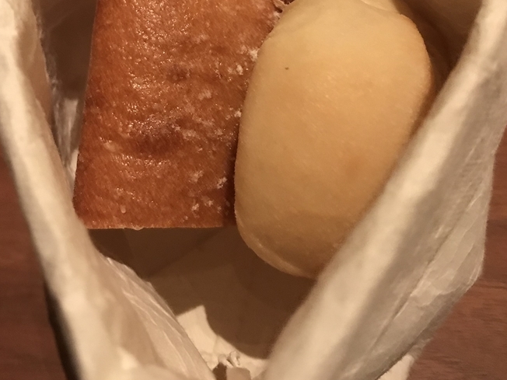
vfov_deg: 32.2
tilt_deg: -53.9
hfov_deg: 42.9
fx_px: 644
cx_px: 236
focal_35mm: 44
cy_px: 90
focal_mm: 3.99
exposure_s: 1/6
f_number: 1.8
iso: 100
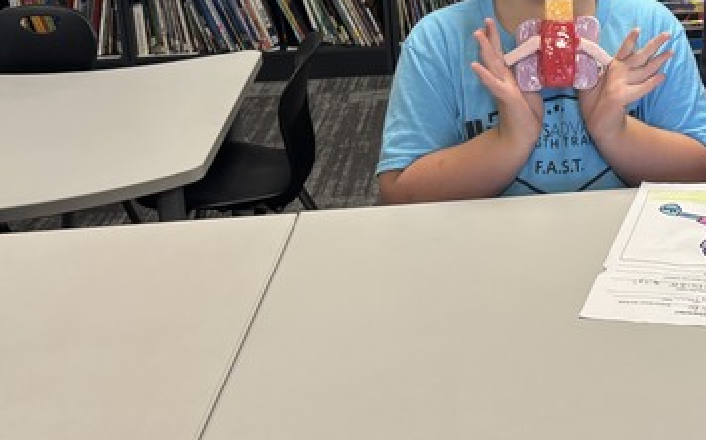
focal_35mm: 62
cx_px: 682
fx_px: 1192
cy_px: -55
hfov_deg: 30.9
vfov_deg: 19.9
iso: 125
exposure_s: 1/63
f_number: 1.6
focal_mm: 5.96
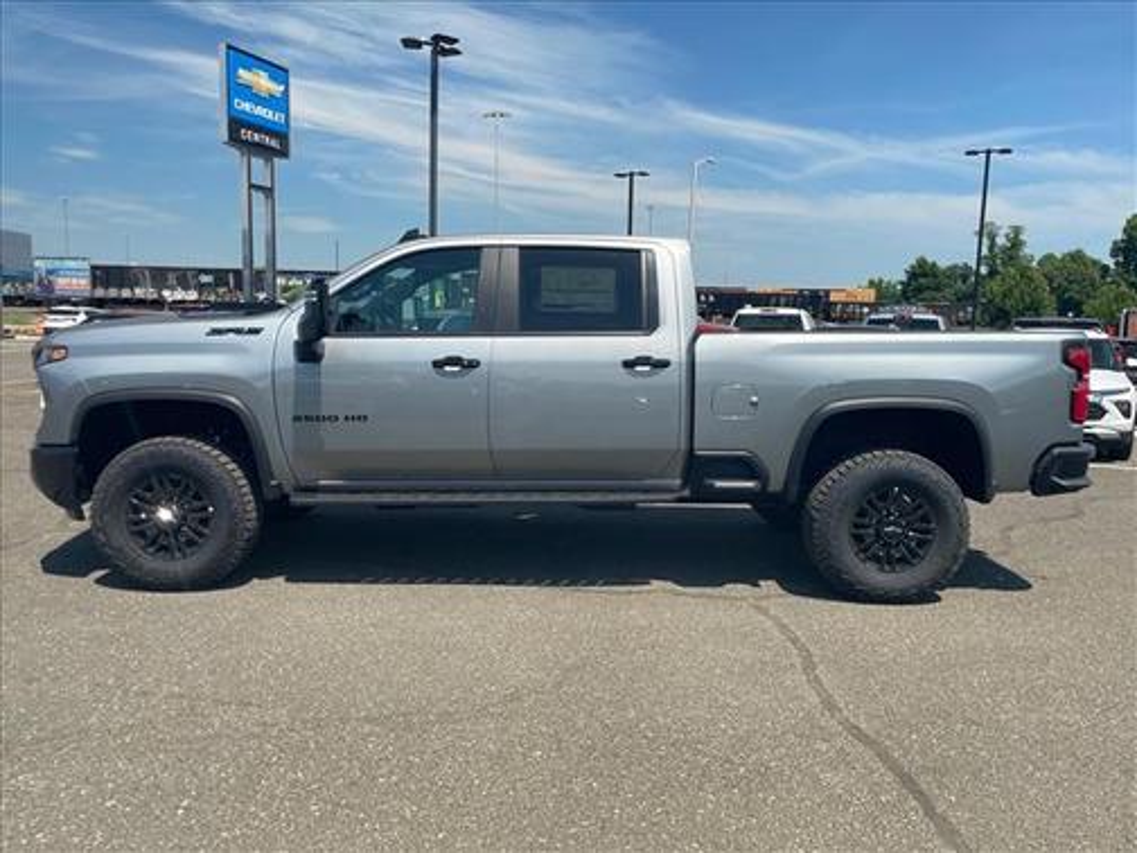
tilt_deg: -4.1
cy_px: 426
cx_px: 568
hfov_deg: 67.3
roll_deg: -0.5
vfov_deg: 53.1
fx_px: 854
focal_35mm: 26
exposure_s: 1/1304
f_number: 1.6
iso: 32
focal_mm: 4.2
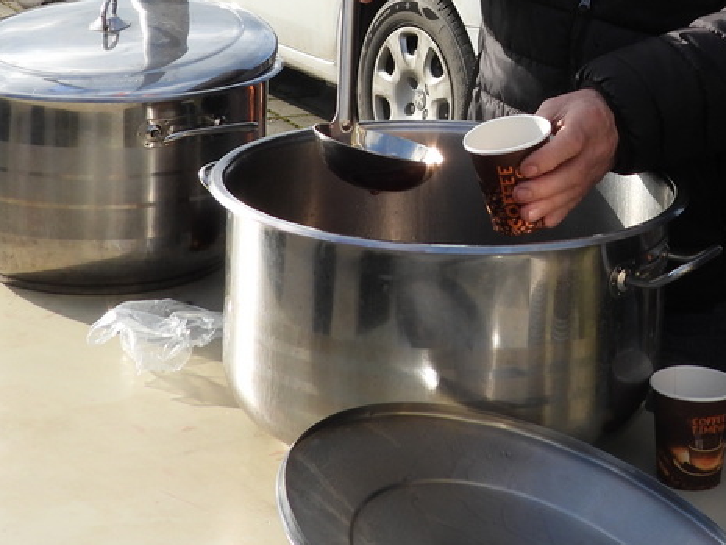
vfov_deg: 14.6
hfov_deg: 19.8
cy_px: -95
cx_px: 581
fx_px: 2056
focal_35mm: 98
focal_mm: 6.8
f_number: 3.2
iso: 100
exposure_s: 1/800
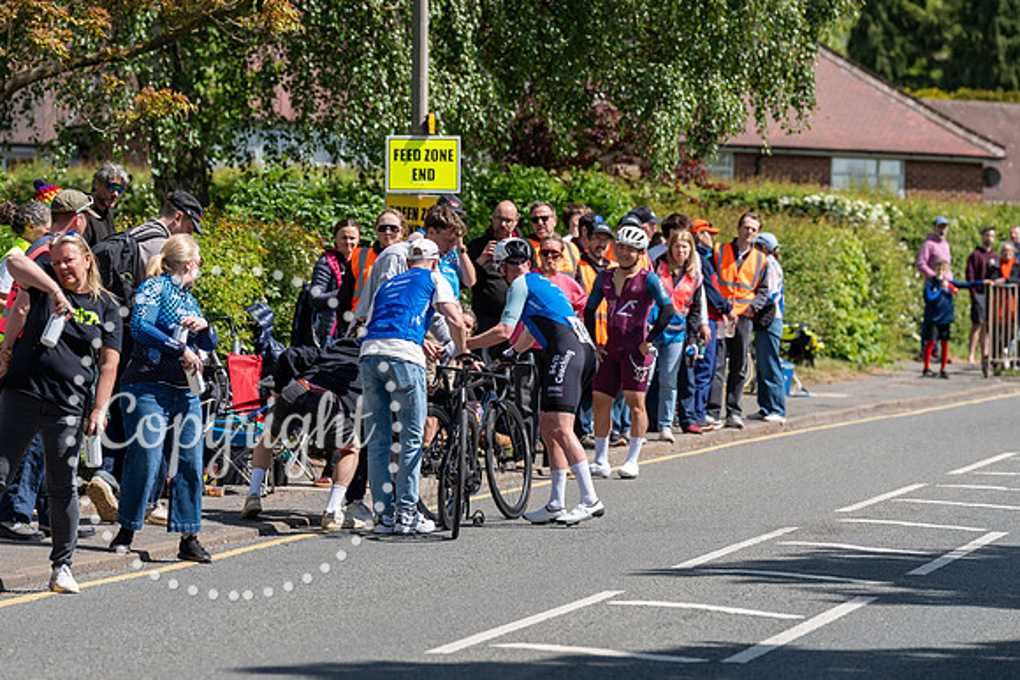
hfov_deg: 10.3
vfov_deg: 6.9
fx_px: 5668
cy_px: 340
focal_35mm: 200
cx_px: 510
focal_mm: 200
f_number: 5.6
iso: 250
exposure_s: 1/1000
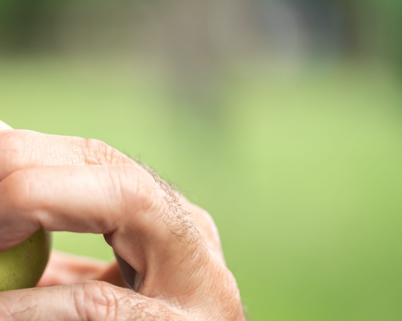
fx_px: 2308
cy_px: 197
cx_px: 23
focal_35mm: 194
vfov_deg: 8.0
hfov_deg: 9.9
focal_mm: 105
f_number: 3.5
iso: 250
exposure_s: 1/320
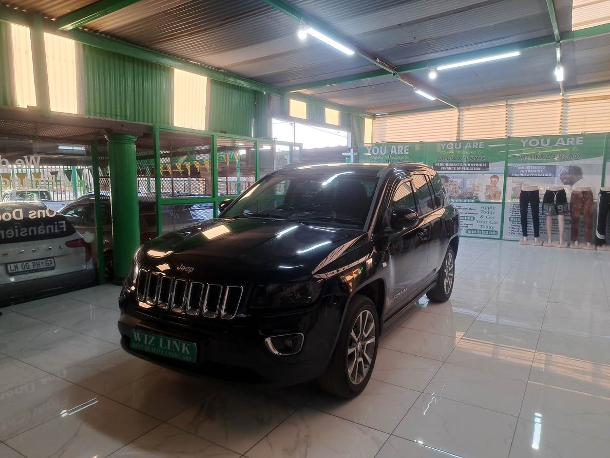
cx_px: 305
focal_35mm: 24
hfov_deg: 71.6
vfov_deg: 56.8
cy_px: 229
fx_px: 423
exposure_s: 1/100
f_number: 1.8
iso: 50
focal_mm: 5.23
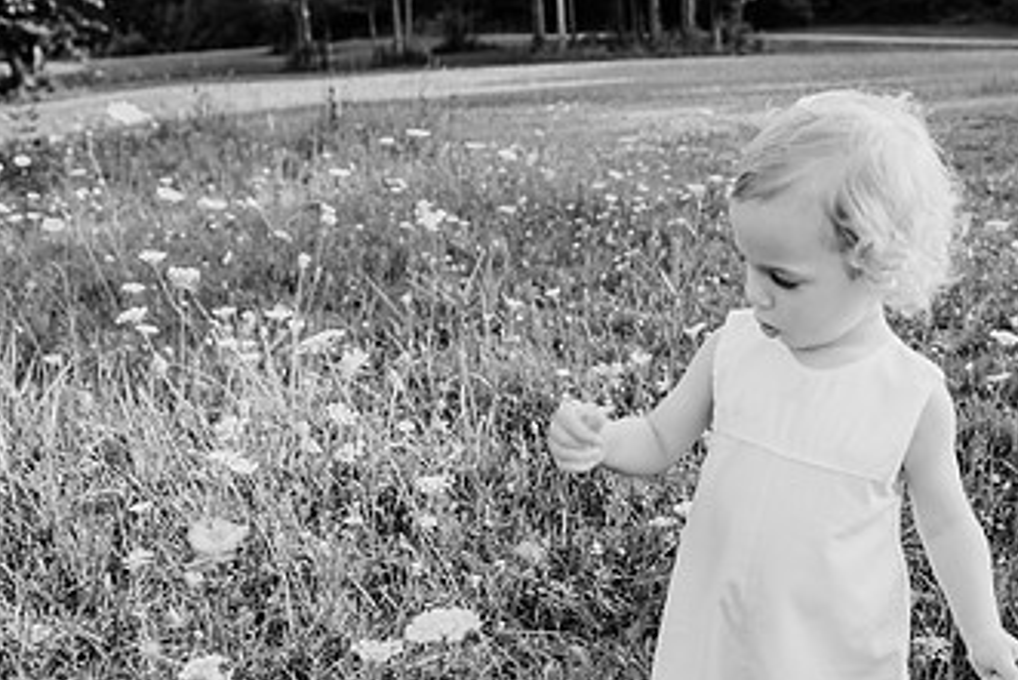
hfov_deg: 44.7
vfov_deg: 31.9
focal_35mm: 42
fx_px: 1188
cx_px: 772
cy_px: 343
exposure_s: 1/800
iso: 160
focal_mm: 24
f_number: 2.8
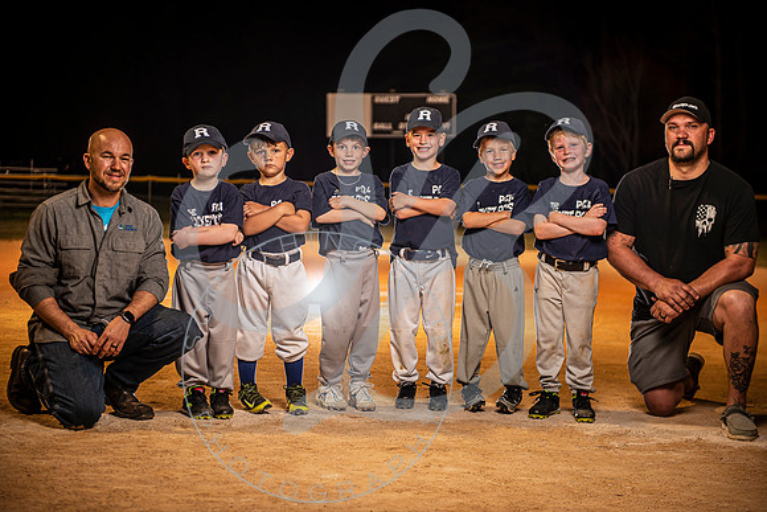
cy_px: 256
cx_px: 384
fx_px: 1407
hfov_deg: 30.5
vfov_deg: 20.6
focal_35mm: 66
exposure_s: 1/100
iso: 64
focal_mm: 66
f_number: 4
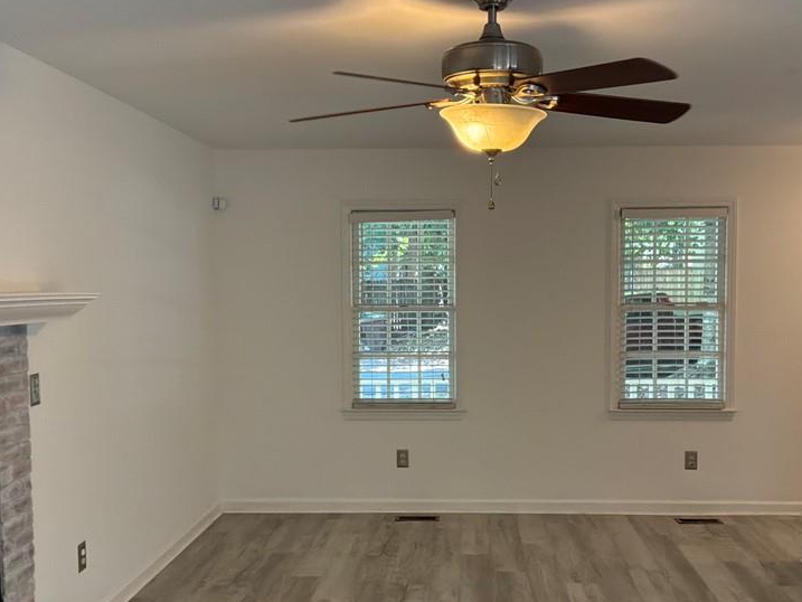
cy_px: 345
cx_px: 451
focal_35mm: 40
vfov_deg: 35.9
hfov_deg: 46.7
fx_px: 927
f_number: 1.8
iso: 80
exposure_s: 1/60
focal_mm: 3
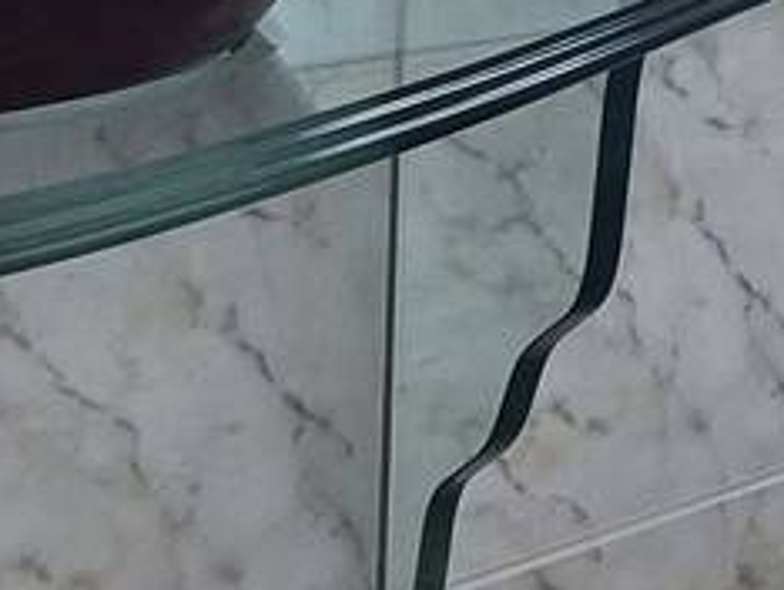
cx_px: 1039
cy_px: -516
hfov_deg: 21.8
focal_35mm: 80
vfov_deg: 15.5
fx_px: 1814
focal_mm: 2.2
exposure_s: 1/120
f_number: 2.2
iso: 80
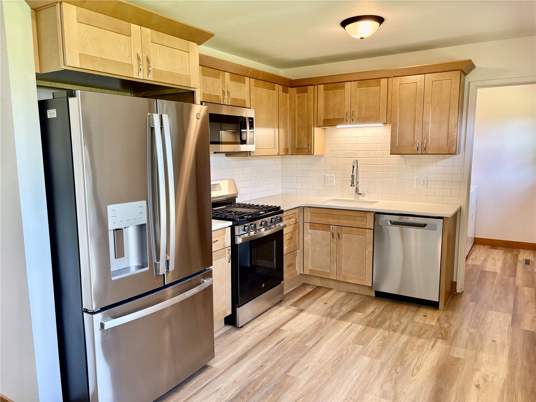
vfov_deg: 53.1
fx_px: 403
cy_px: 201
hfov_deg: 67.3
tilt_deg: -7.4
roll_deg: +0.6
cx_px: 268
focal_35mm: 26
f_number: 1.6
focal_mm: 5.96
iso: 100
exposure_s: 1/120
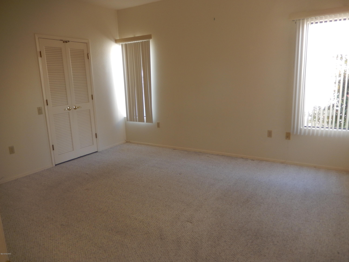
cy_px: 131
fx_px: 252
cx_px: 174
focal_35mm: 25
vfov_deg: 54.9
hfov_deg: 69.4
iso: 125
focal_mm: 4.5
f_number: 3.4
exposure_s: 1/30
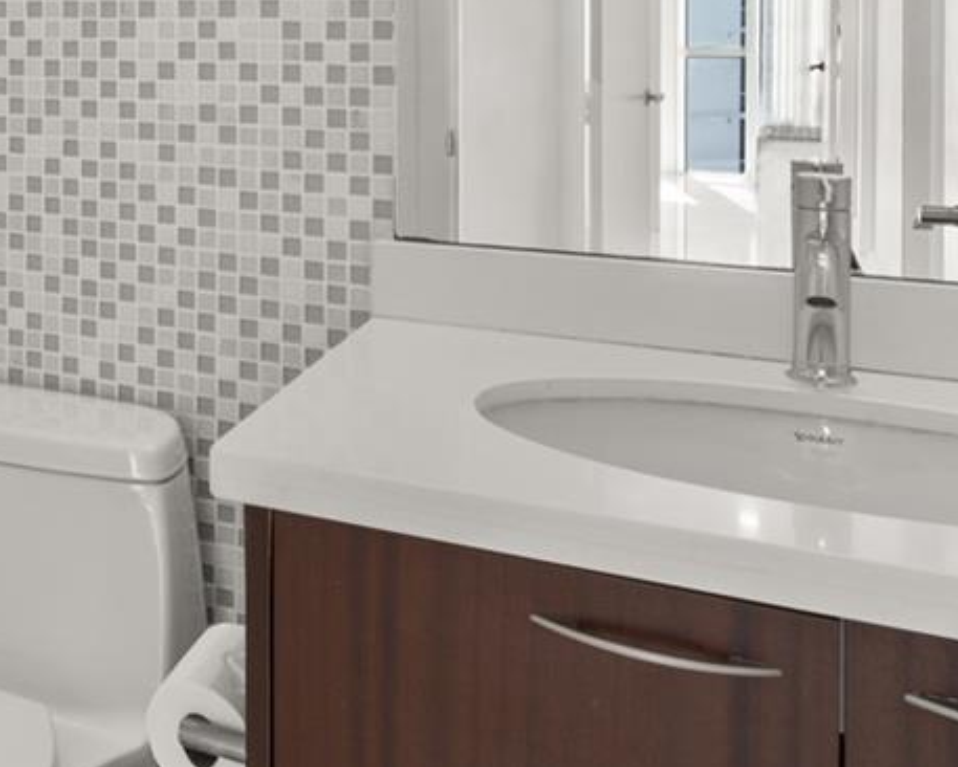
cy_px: 103
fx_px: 1305
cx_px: -178
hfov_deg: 33.3
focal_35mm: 46
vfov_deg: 31.5
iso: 250
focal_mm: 14
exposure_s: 1/3
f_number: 11
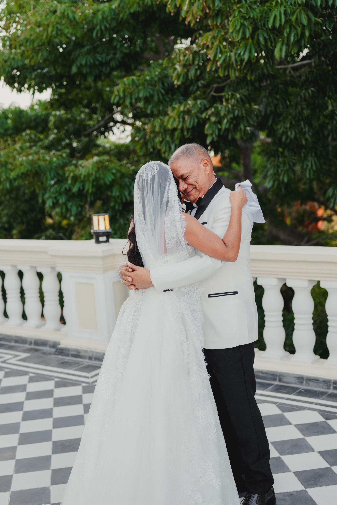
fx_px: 702
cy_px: 252
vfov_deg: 39.6
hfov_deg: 27.0
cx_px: 168
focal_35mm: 50
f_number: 2.8
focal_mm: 50
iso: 500
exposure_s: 1/400
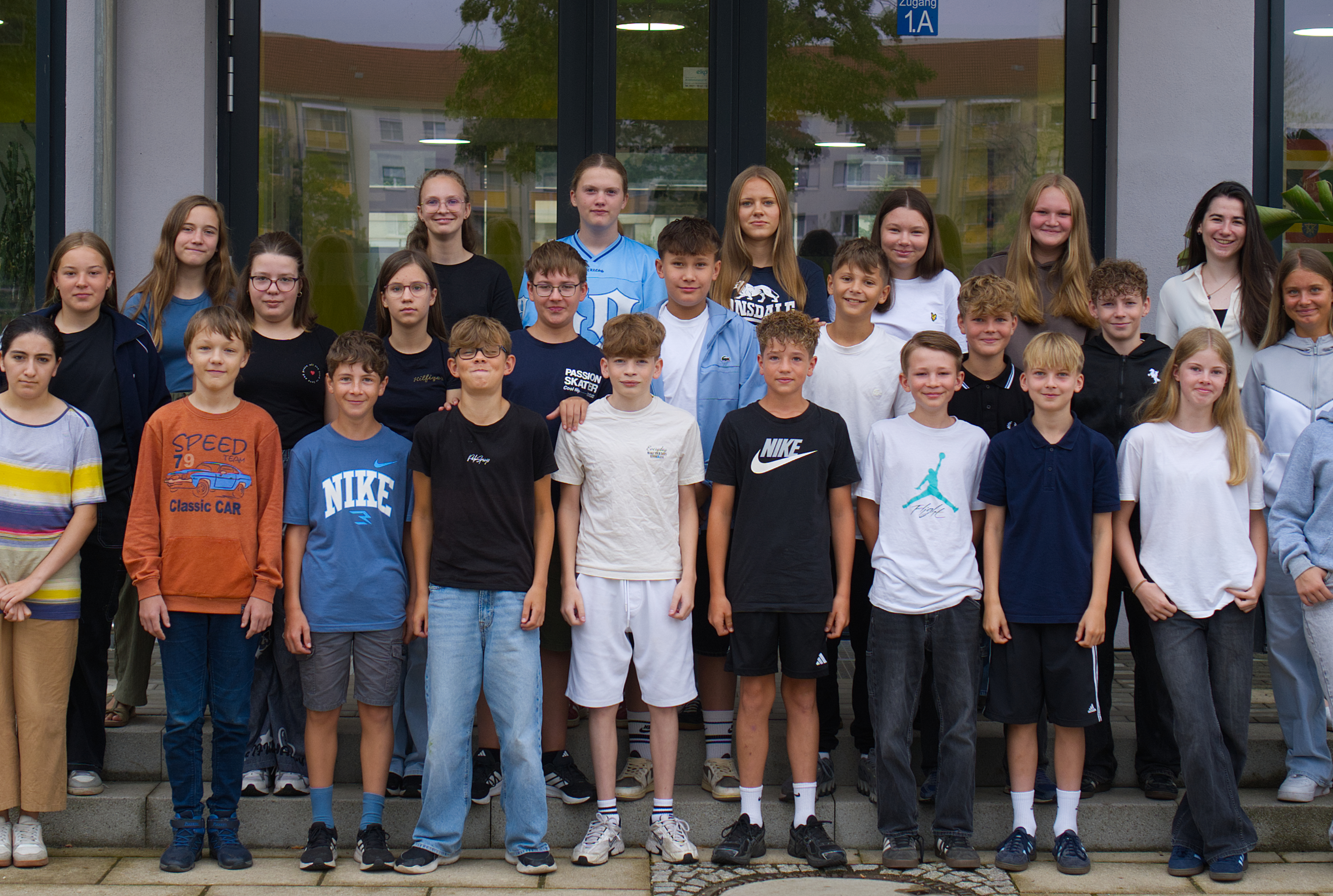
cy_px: 383
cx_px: 702
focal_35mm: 62
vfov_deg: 22.0
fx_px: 2302
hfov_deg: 32.3
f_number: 4
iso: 200
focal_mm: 35
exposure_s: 1/160
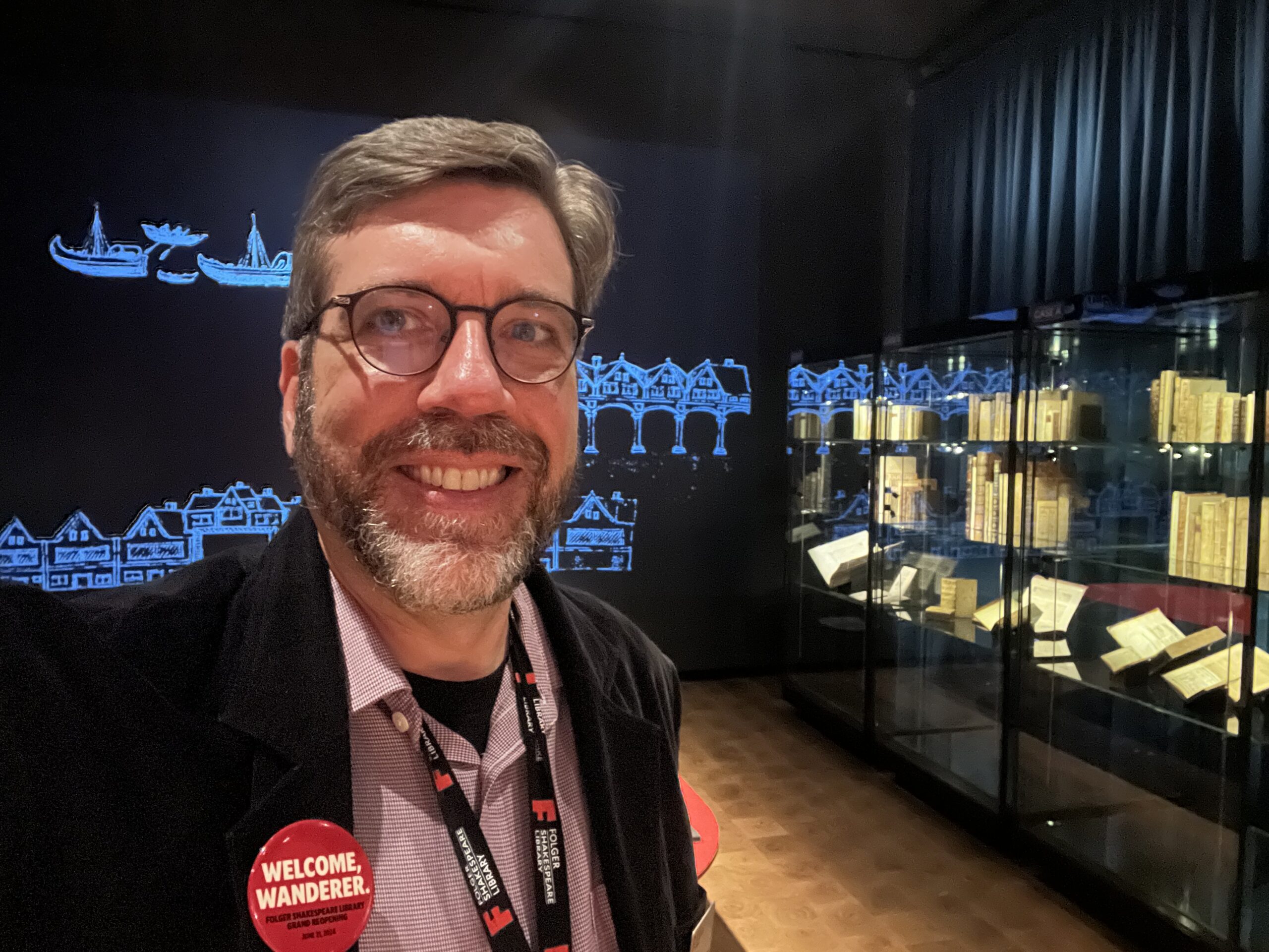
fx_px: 843
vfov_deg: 58.9
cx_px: 634
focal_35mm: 23
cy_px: 476
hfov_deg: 73.9
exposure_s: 1/15
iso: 3200
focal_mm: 2.71
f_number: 2.2
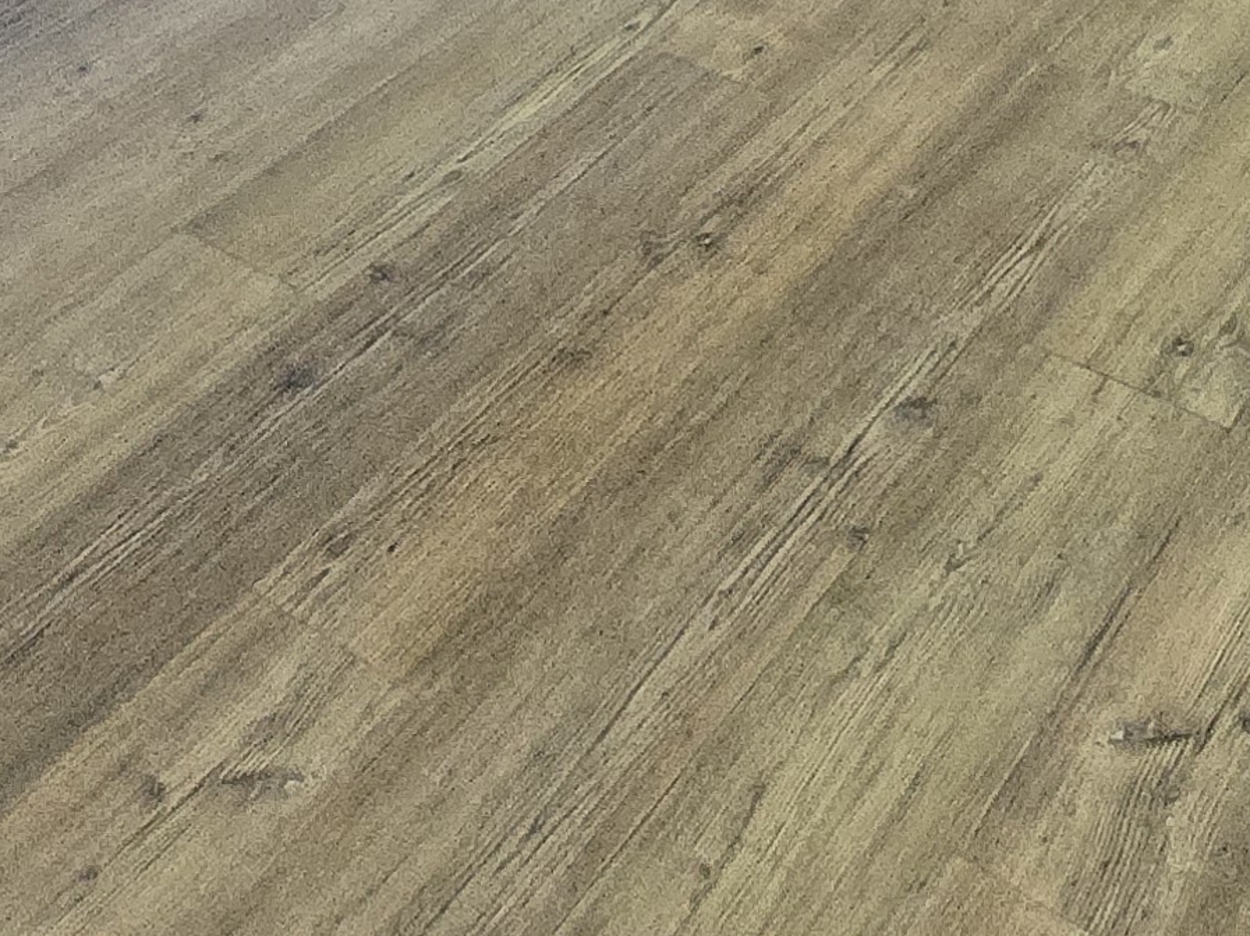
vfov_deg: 17.1
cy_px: -1014
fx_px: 2094
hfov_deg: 32.4
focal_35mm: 58
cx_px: 980
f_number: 2.2
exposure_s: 1/50
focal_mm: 1.7
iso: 320
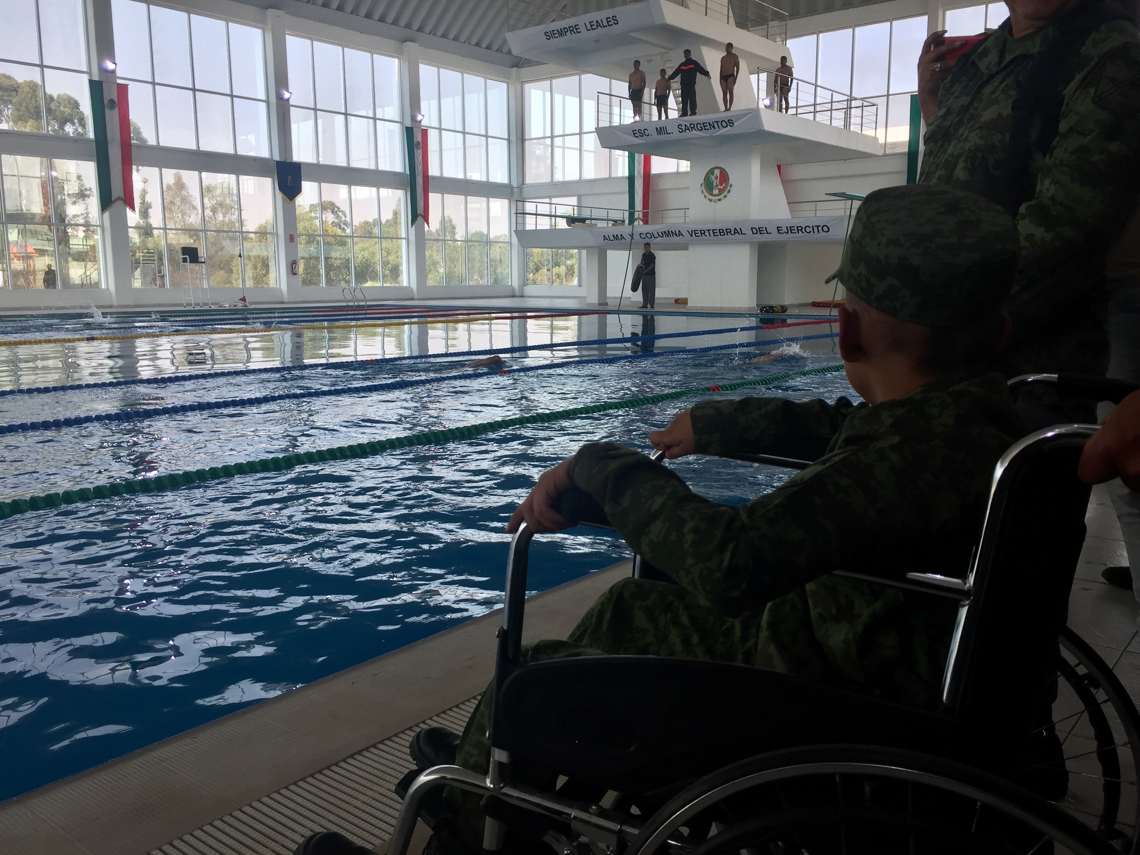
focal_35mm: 29
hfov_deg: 61.7
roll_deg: -0.6
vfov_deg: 48.2
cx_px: 570
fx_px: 955
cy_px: 428
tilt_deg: -8.0
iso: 32
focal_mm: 4.15
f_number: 2.2
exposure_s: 1/172
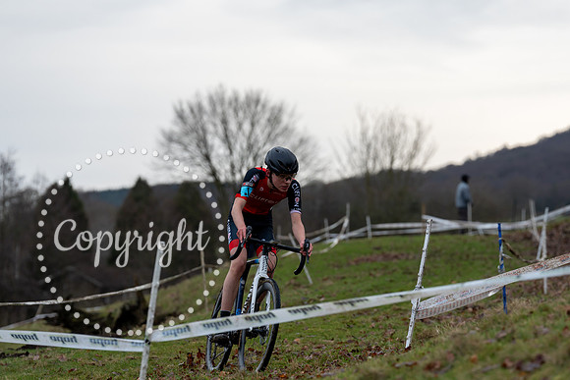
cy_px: 190
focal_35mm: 160
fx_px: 2534
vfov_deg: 8.6
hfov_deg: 12.8
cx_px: 285
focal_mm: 160
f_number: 4.5
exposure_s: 1/1000
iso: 500
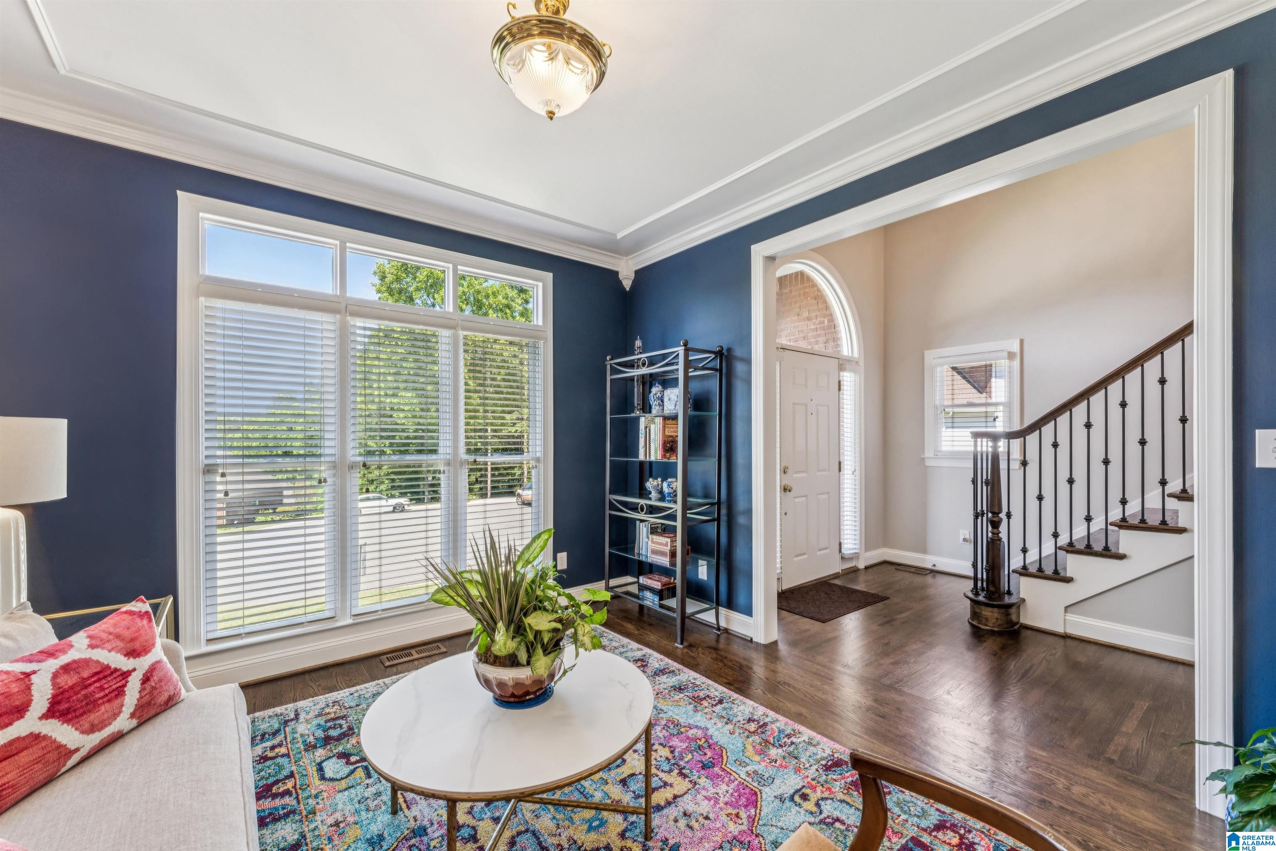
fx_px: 496
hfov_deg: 104.3
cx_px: 638
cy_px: 426
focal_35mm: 14
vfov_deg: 81.2
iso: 400
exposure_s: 1/15
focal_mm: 14
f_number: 13
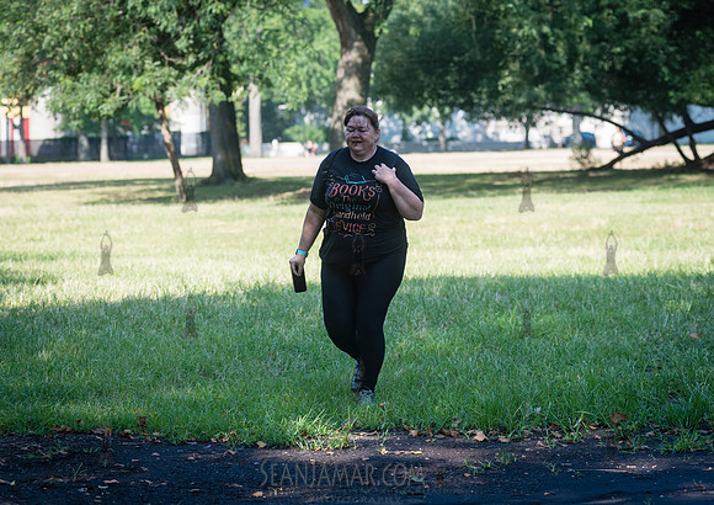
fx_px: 2697
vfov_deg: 10.7
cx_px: 324
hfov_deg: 15.1
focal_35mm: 133
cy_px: 245
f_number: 4
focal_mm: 112
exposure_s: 1/1000
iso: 500
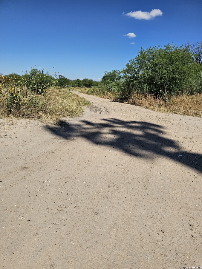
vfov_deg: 73.9
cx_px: 101
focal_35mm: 23
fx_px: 179
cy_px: 134
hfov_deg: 58.9
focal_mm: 6.3
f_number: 1.7
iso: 10
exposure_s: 1/1497
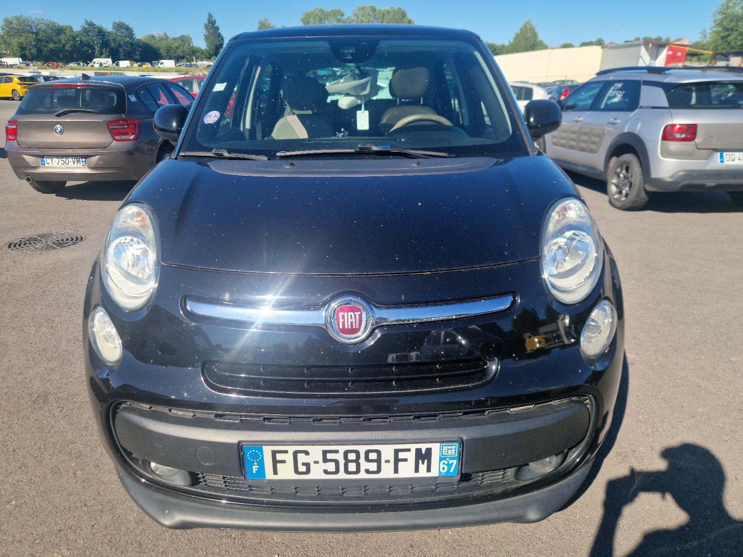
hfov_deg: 73.9
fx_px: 494
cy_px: 278
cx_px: 372
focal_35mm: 23
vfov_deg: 58.9
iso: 50
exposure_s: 1/1000
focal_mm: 5.4
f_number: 1.8
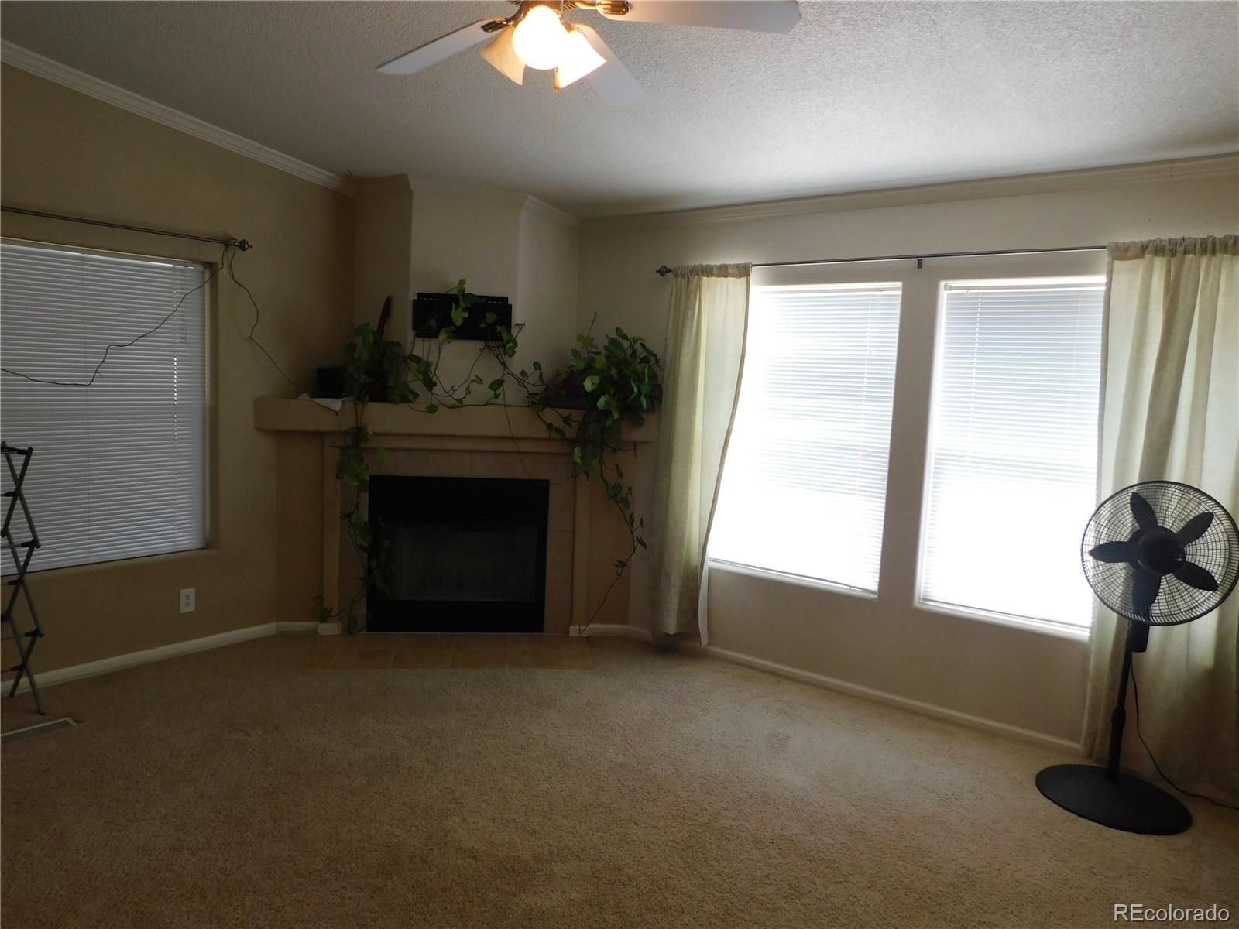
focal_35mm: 23
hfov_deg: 73.9
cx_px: 620
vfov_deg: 58.9
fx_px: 823
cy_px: 464
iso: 125
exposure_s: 1/40
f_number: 3
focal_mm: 4
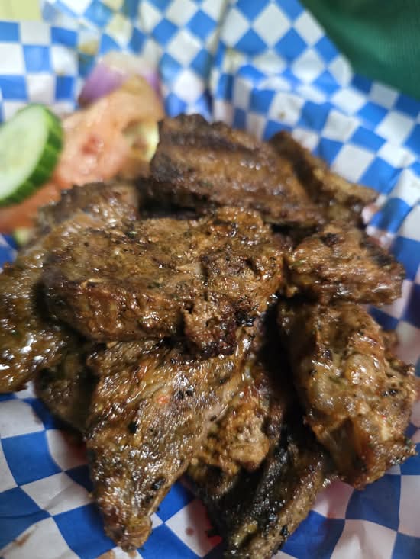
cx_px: 210
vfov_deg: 73.9
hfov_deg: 58.9
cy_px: 280
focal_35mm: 23
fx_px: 372
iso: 1600
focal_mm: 6.3
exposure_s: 1/51
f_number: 1.7
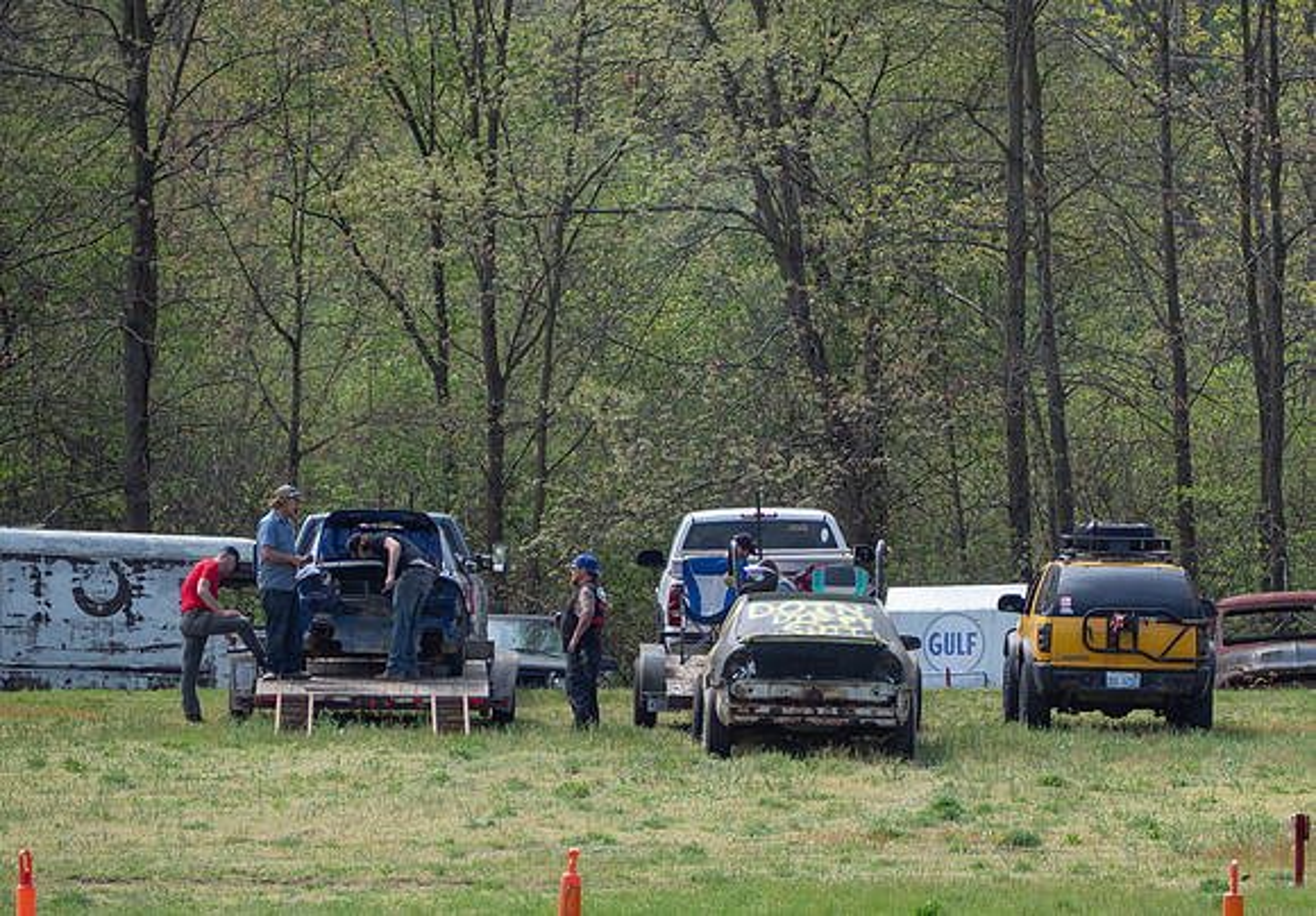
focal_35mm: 354
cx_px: 842
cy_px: 631
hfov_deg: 5.7
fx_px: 13136
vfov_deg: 4.0
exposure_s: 1/1000
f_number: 5.5
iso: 200
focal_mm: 135
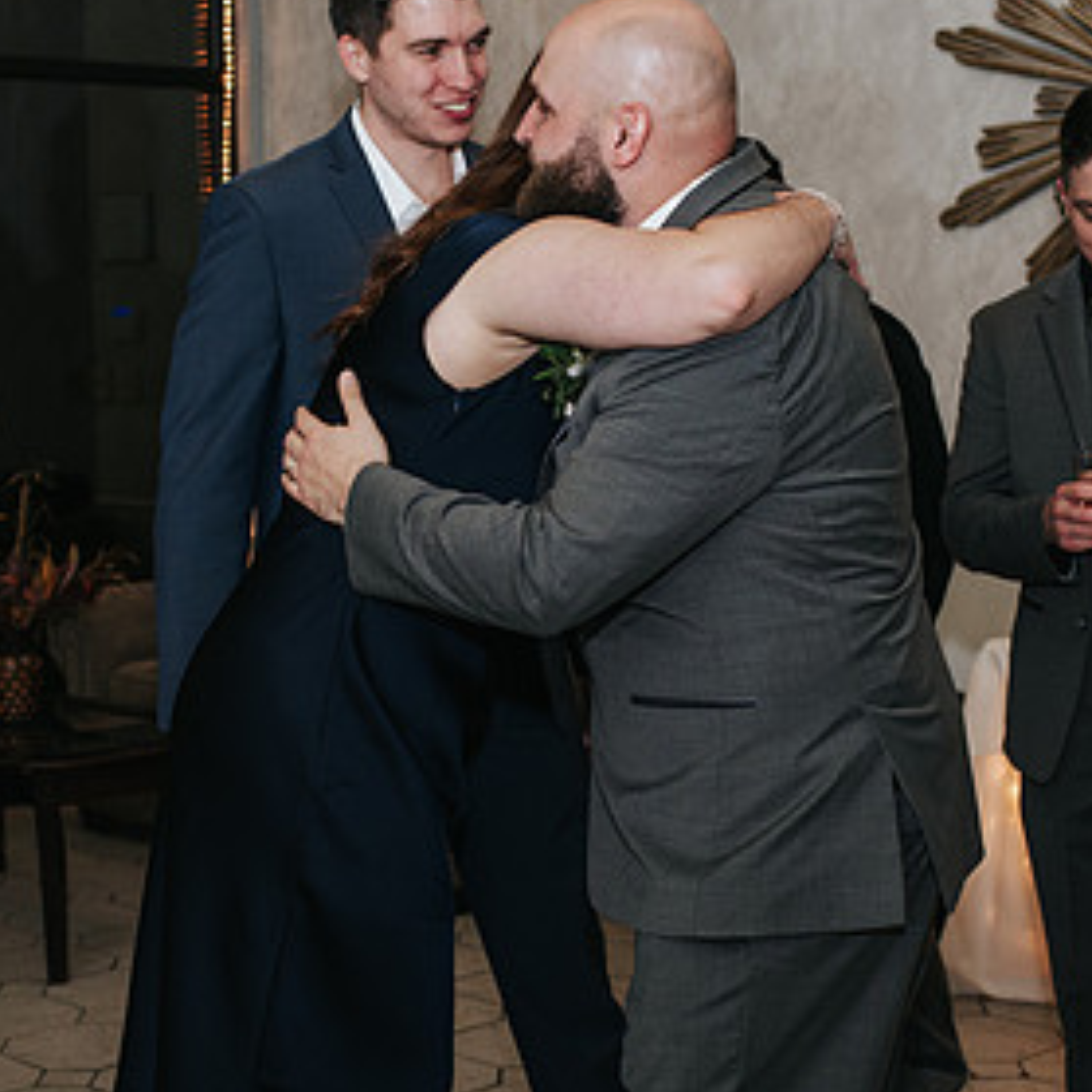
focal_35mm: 72
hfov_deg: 24.0
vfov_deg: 24.0
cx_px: 436
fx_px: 2570
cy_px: 603
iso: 800
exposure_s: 1/200
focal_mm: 35
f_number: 3.2
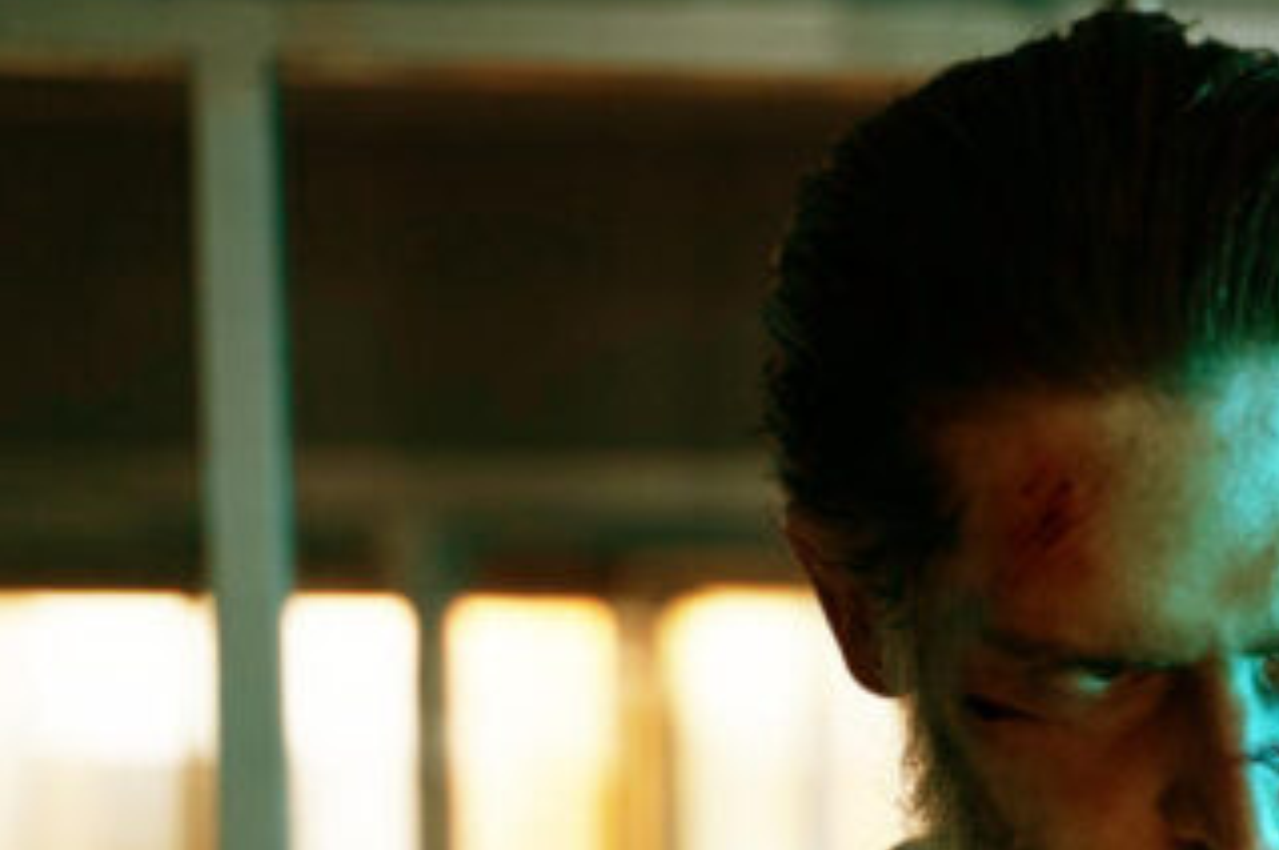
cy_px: 1024
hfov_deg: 14.0
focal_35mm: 143
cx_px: 1463
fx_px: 5075
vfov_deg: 9.4
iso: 800
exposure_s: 1/125
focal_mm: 57
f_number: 2.8
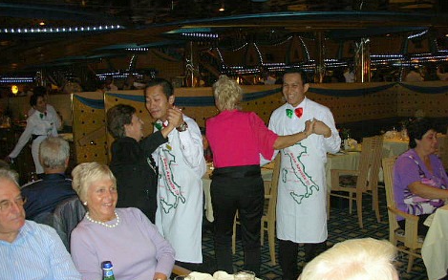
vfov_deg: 33.6
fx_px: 464
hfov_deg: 51.5
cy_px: 143
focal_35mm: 38
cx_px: 224
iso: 132
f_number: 3
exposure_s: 1/60.1
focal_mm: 5.8
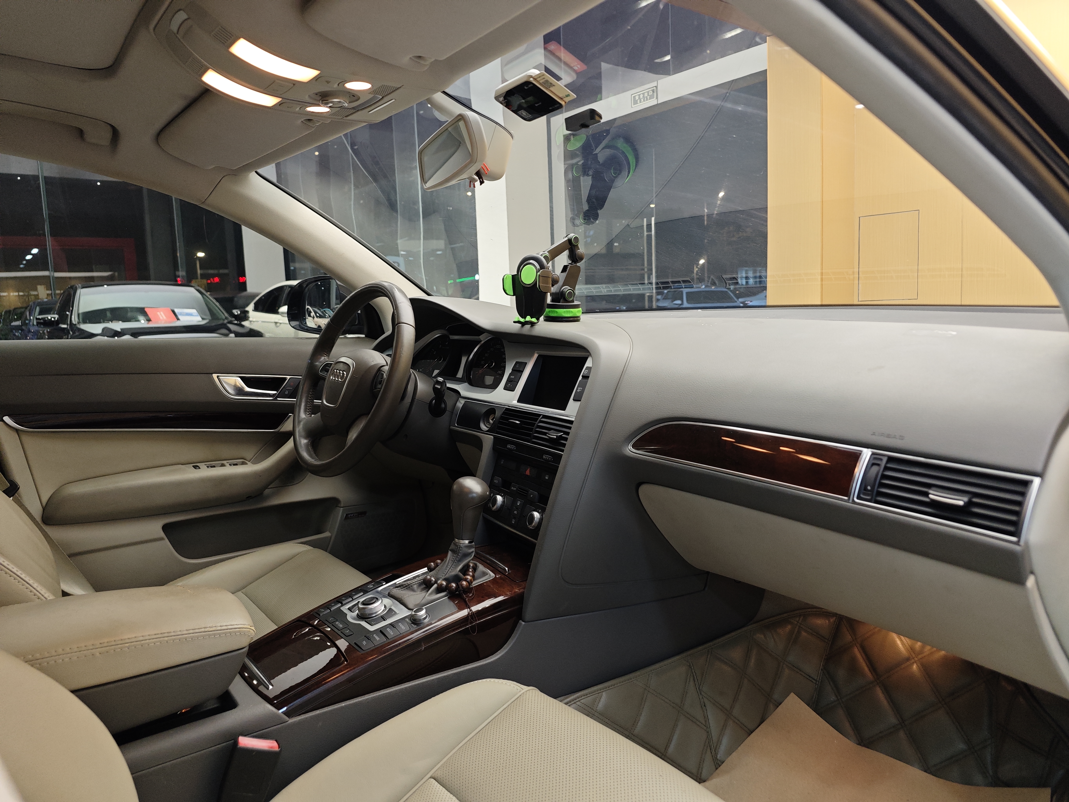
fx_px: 710
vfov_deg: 58.9
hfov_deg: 73.9
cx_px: 534
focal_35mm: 23
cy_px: 401
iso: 1000
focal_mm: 8.7
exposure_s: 1/180
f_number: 1.9
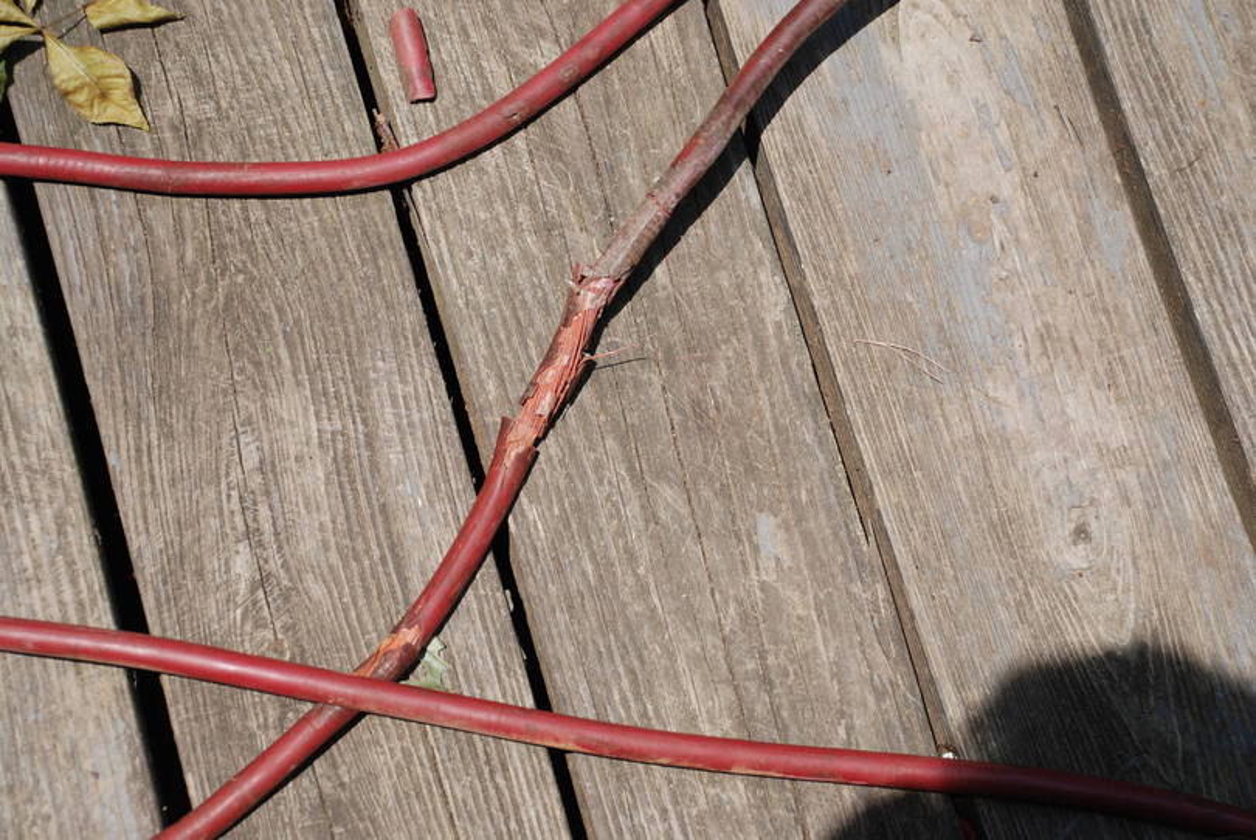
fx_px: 3039
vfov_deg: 15.7
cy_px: 420
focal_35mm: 87
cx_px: 628
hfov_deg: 23.4
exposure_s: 1/500
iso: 125
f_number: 5.6
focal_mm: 58
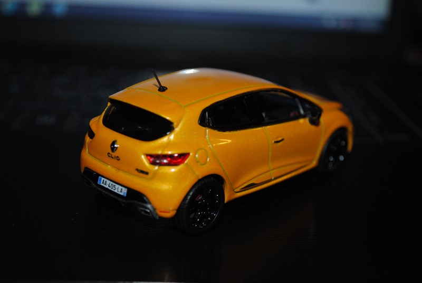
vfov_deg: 23.9
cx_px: 211
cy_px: 142
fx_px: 669
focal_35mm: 57
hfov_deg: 35.0
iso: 200
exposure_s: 1/60
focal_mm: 38
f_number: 5
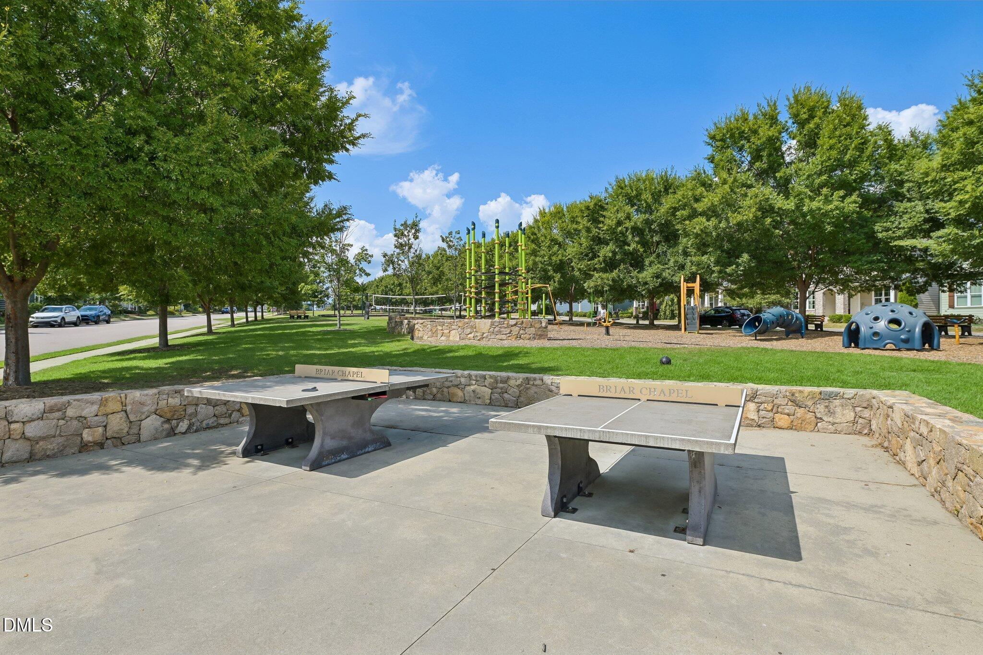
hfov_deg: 86.9
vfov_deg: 64.5
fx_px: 519
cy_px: 328
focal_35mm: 19
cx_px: 492
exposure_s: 1/500
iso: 200
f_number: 9
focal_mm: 19
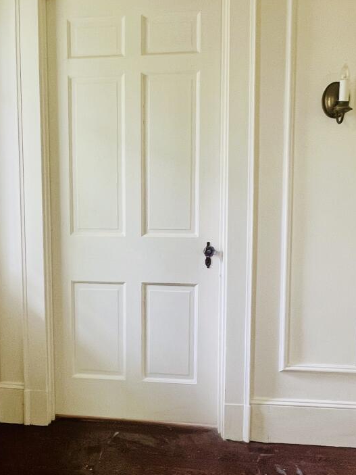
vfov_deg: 50.1
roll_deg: +1.2
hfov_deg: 37.1
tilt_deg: -5.0
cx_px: 66
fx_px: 508
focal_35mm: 37
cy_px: 216
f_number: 1.8
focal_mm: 1.57
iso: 125
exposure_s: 1/60
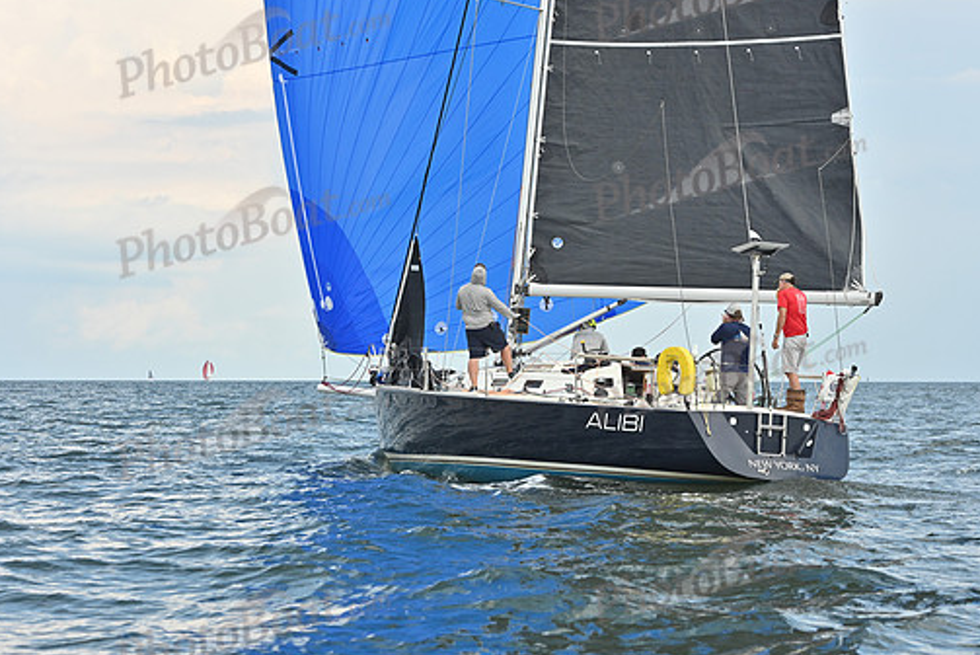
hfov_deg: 18.1
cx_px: 493
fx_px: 3078
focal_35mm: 113
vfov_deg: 12.1
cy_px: 301
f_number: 6.3
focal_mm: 98
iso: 320
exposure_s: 1/1600
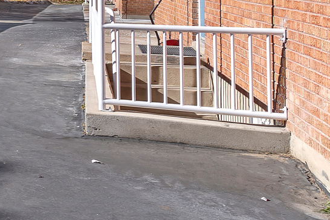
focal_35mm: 64
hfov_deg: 21.3
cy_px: -5
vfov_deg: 20.5
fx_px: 587
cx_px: -258
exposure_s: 1/50
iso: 100
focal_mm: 17
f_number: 8
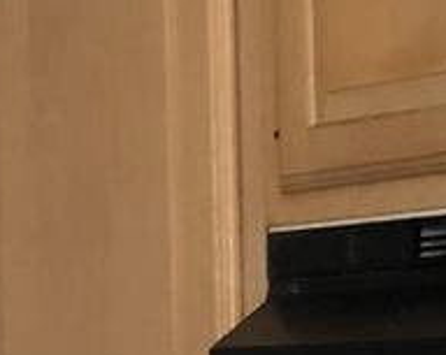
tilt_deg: -4.5
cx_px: -137
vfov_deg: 6.8
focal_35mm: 219
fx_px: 2886
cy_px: 722
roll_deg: +1.9
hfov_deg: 8.7
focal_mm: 3.99
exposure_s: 1/4
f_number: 1.8
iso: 100
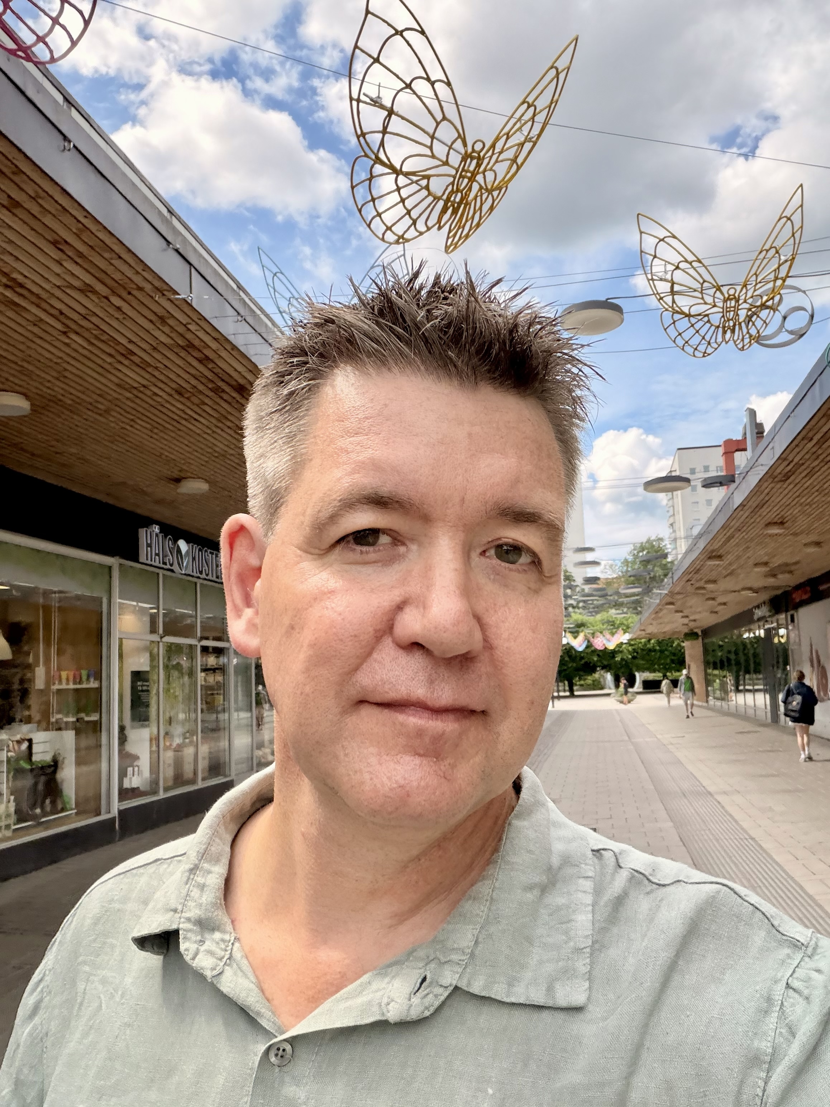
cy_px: 554
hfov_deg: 46.8
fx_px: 959
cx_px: 415
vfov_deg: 60.0
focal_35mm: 30
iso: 40
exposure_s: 1/468
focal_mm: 2.71
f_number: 1.9
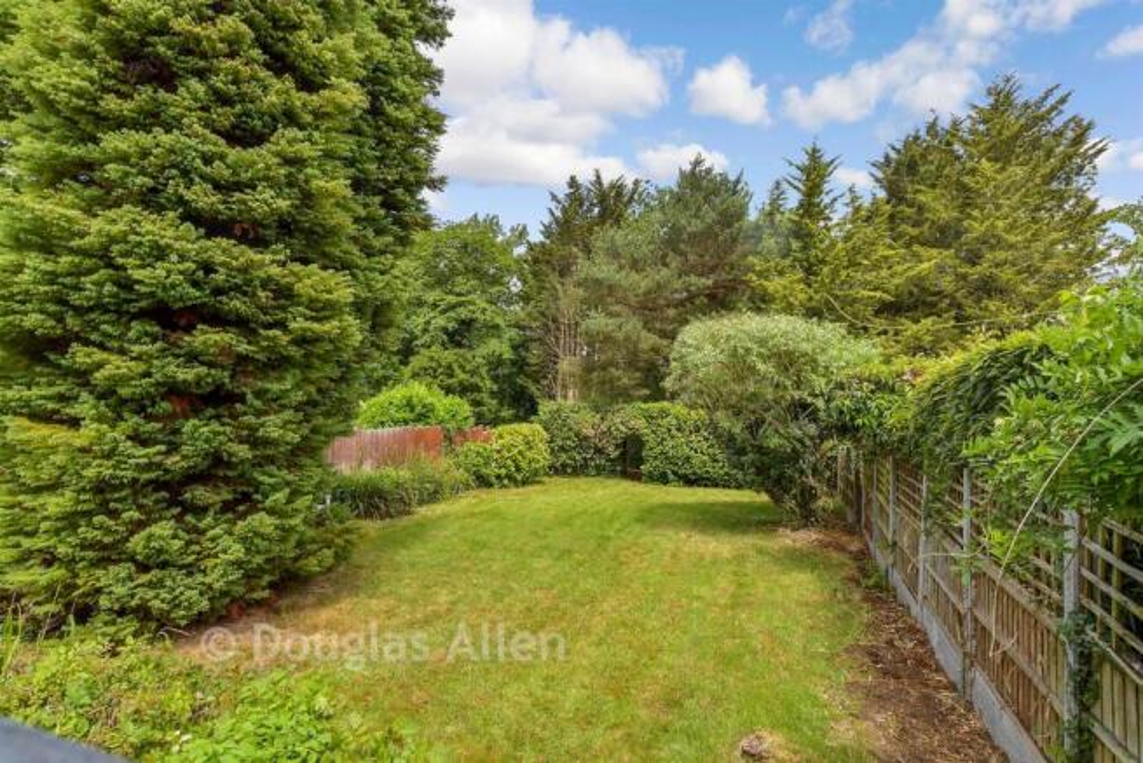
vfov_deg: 67.4
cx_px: 572
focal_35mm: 18
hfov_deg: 90.0
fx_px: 572
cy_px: 382
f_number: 7.1
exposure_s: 1/400
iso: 400
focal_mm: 12
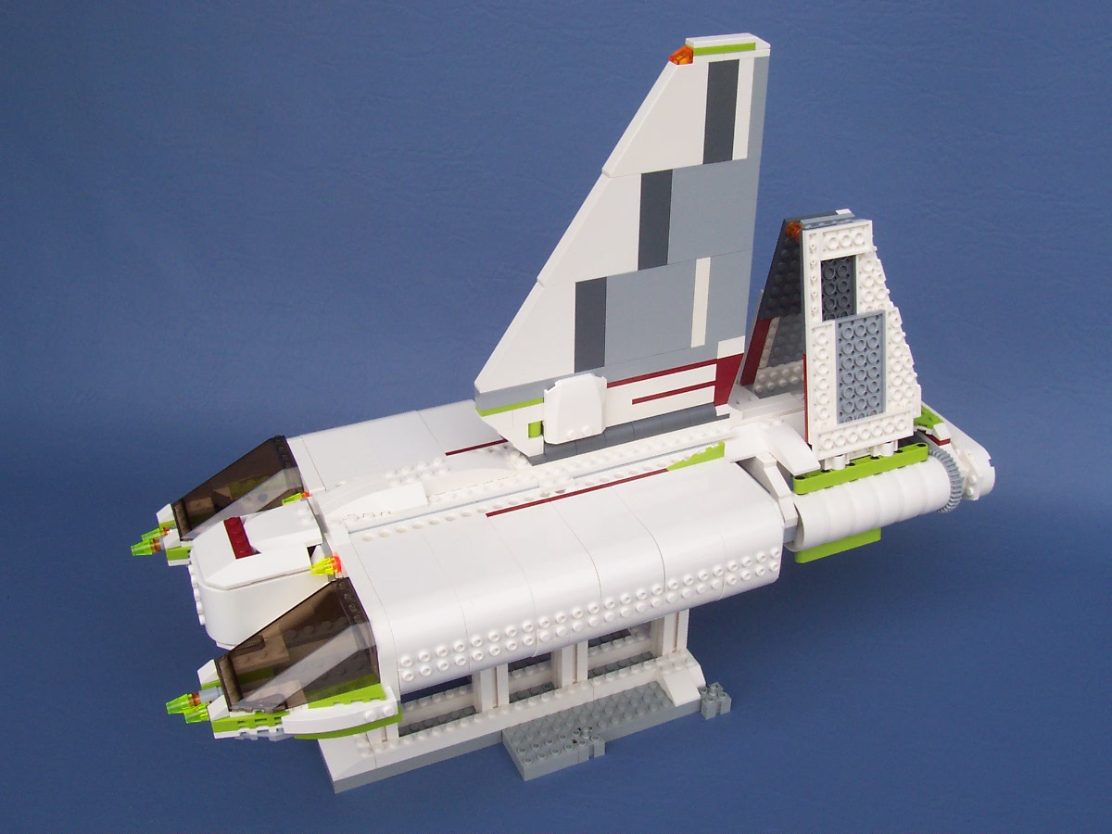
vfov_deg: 38.7
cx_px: 556
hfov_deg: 50.1
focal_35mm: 37
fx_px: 1189
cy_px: 417
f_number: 5.6
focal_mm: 5.6
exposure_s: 1/180
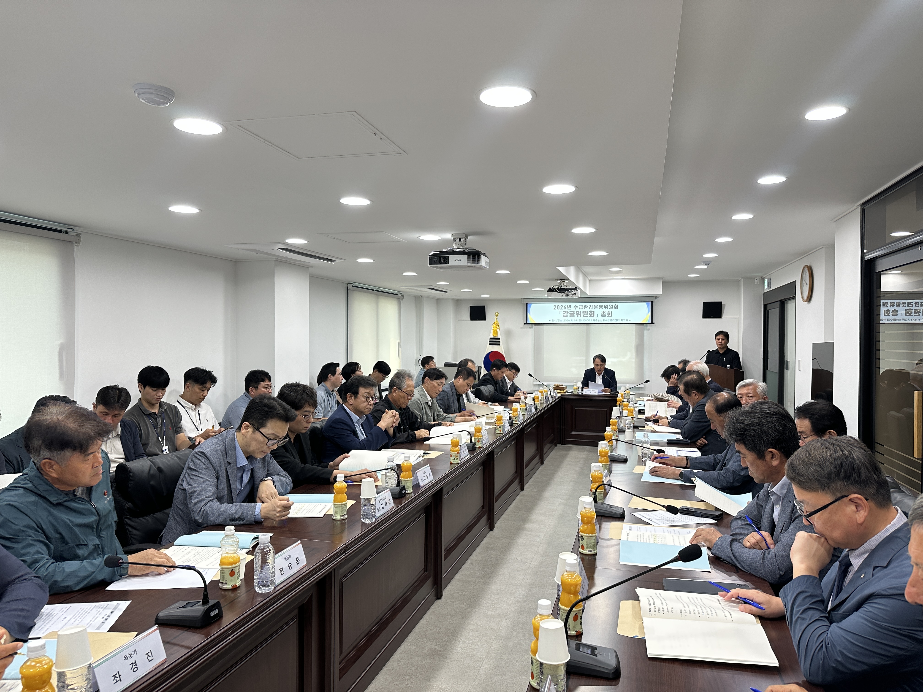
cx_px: 462
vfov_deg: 56.8
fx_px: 640
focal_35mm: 24
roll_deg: -0.5
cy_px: 346
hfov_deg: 71.6
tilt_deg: -0.3
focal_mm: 6.86
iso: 100
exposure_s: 1/120
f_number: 1.78
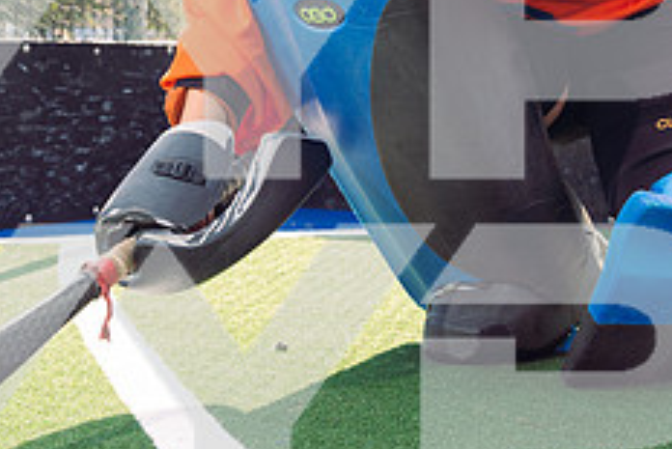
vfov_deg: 17.9
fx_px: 1401
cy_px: 28
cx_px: 374
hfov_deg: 27.0
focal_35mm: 75
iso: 100
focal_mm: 30
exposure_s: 1/250
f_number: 5
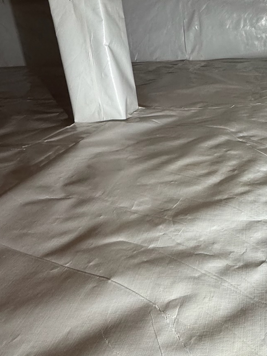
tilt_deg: -14.1
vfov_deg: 53.7
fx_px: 339
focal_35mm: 33
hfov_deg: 38.8
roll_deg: +3.9
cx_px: 258
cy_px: 105
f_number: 2.2
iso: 500
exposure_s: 1/60
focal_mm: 2.22
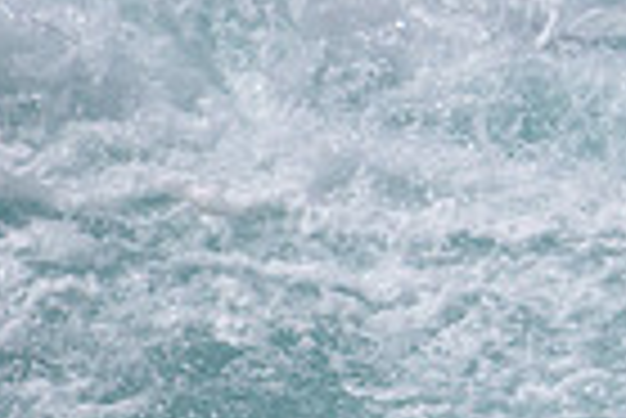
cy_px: 217
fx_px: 44457
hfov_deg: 0.8
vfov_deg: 0.5
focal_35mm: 2554
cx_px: 1501
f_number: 5.6
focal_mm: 500
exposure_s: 1/2000
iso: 72
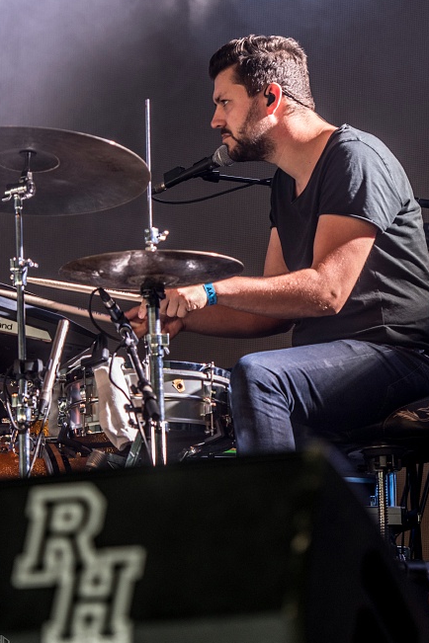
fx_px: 3557
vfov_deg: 10.3
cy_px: 310
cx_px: 218
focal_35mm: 199
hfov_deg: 6.9
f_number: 2.8
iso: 640
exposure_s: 1/125
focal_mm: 120
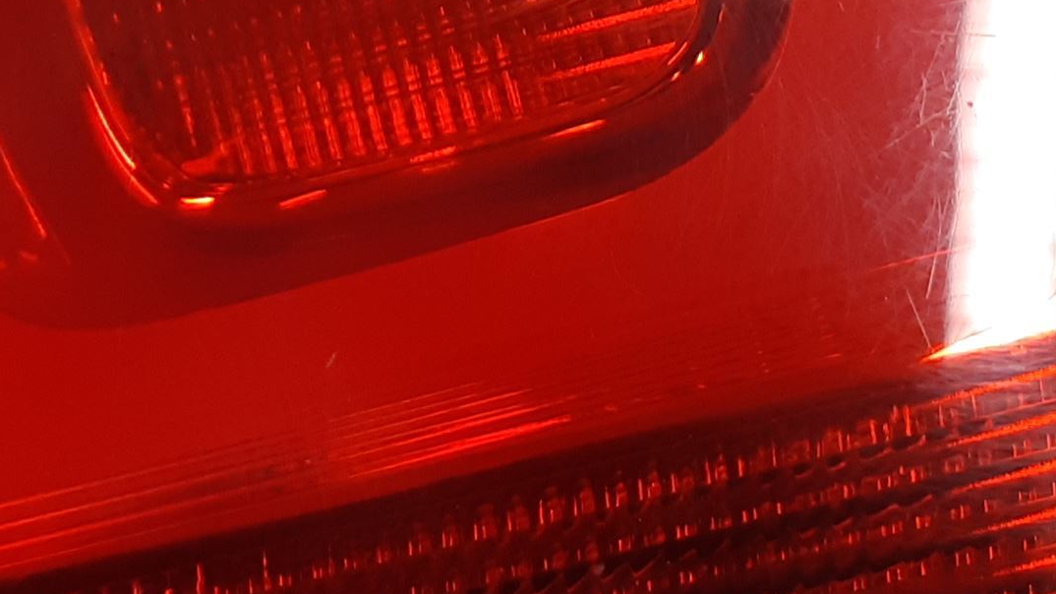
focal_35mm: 54
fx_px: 1512
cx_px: 819
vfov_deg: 21.3
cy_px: -26
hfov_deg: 37.4
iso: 100
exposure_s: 1/50
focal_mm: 3.93
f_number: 1.7
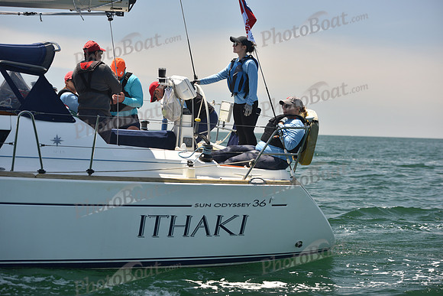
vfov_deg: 14.4
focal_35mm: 95
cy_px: 148
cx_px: 222
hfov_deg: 21.5
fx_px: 1169
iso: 250
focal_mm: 95
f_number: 4.5
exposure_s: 1/800
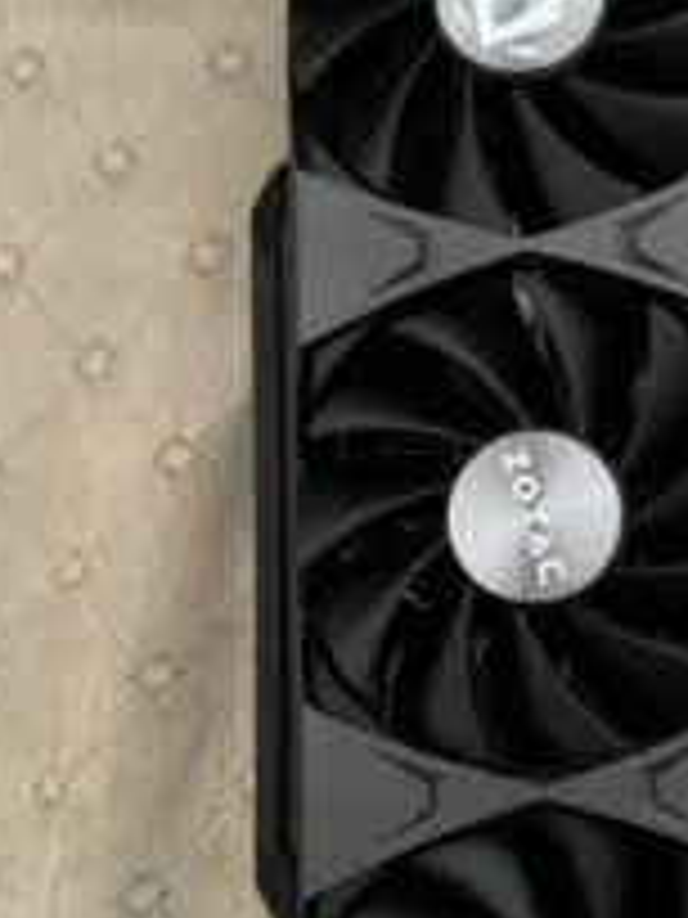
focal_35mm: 47
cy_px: 567
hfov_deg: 30.0
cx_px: 576
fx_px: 1246
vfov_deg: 40.2
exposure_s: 1/45
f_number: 1.78
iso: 800
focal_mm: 6.76
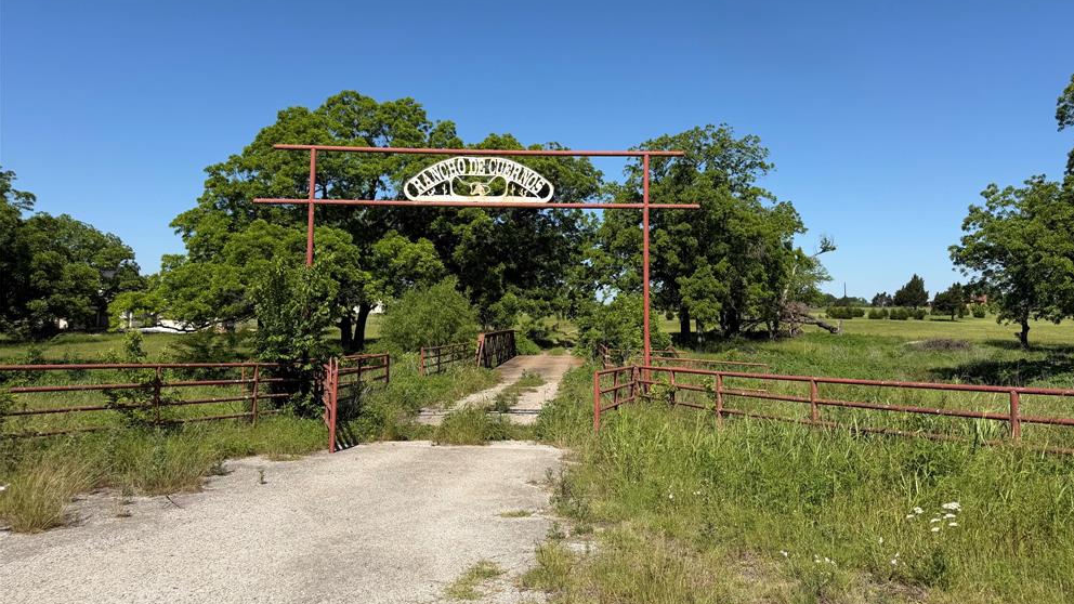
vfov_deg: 42.7
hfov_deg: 69.8
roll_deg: +0.3
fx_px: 769
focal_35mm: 27
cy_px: 246
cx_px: 553
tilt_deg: +4.5
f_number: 1.78
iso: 80
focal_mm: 6.76
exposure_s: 1/5319
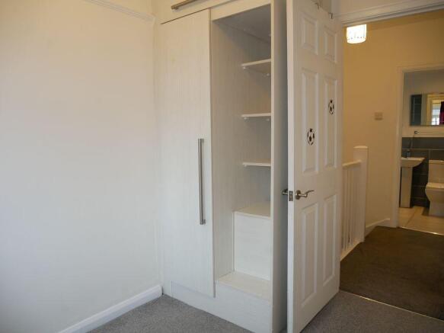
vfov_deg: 56.8
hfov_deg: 71.6
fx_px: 308
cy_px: 166
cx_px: 222
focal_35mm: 24
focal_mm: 12
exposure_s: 1/40
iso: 500
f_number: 3.5
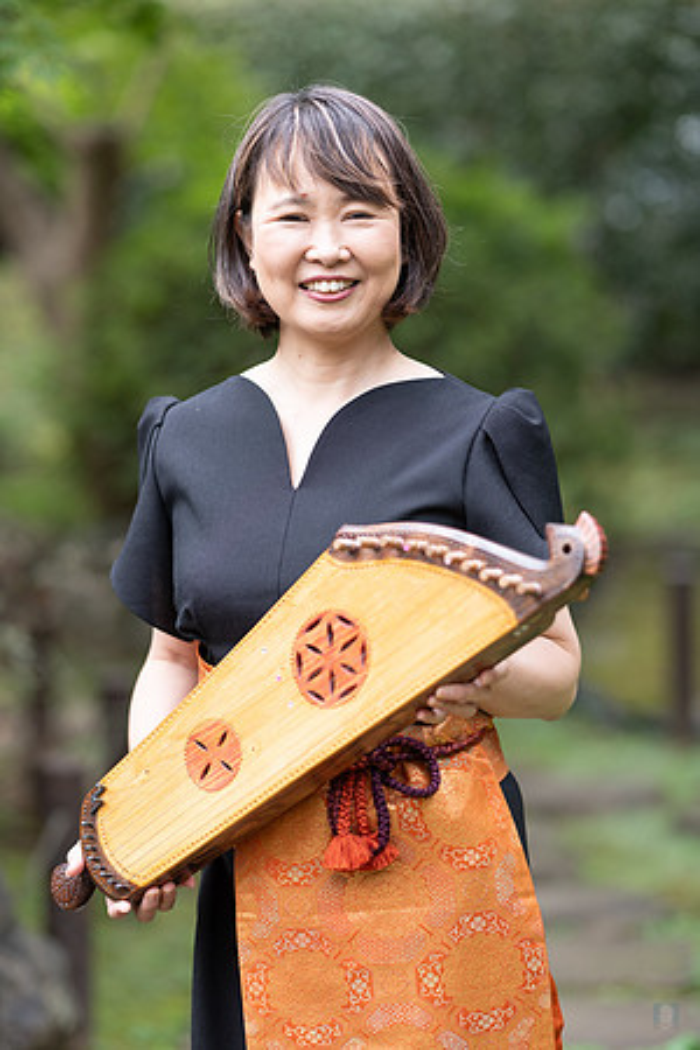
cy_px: 525
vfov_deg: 19.5
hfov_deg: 13.0
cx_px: 350
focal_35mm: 105
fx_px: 3062
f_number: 2.2
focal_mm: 105
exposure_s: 1/250
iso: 250
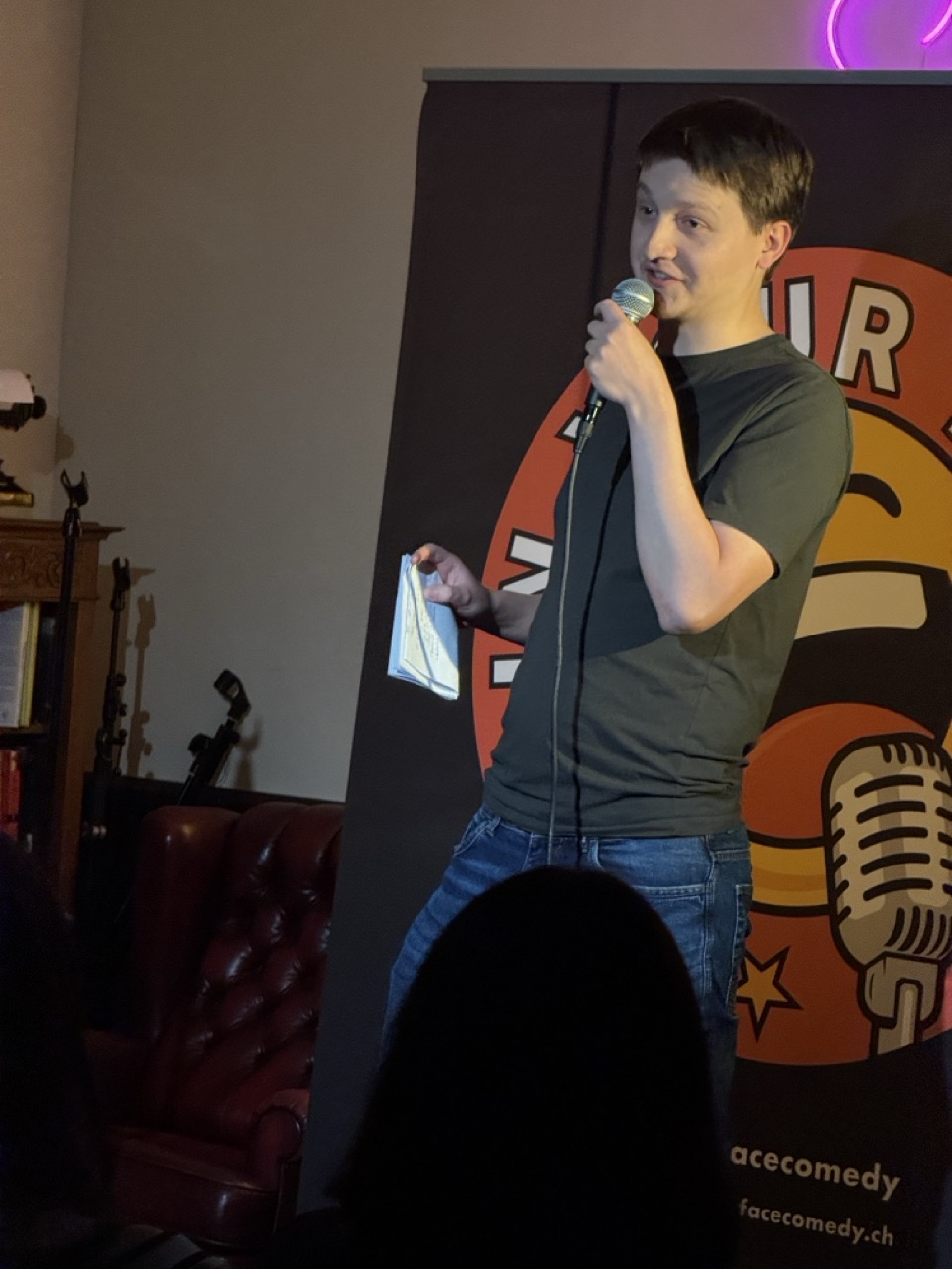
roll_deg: -5.0
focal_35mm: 120
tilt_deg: -1.6
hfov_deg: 12.3
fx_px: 4400
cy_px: 634
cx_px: 476
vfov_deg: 16.4
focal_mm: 15.66
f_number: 2.8
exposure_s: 1/59
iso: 640
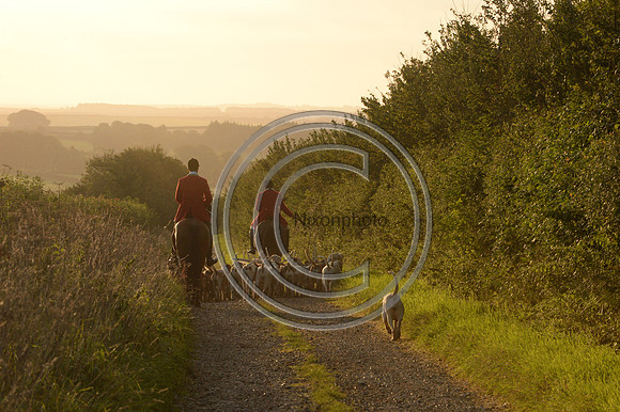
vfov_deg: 6.9
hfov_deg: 10.3
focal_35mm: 200
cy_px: 206
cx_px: 310
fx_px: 3442
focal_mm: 200
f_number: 14
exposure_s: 1/1000
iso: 2500
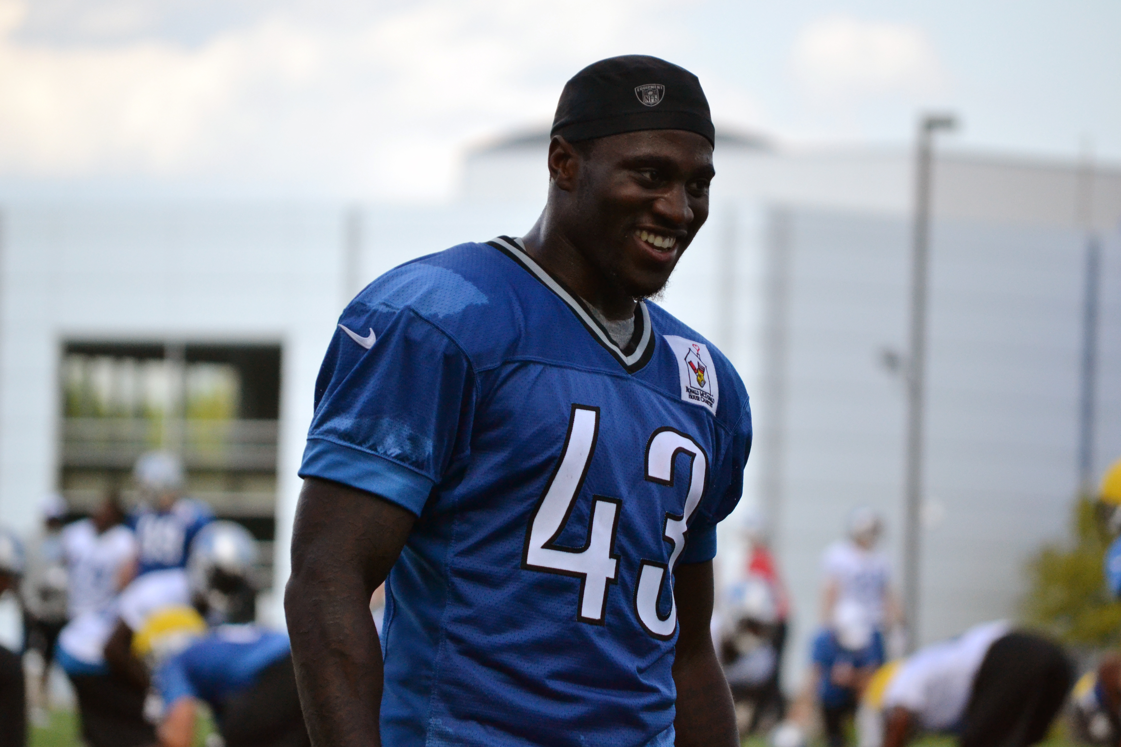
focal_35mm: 300
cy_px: 374
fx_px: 9341
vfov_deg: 4.6
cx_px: 560
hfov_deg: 6.9
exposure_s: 1/2500
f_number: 6.3
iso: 1600
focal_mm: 200
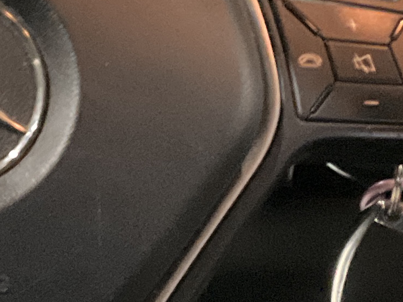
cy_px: 66
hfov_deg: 12.5
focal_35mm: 158
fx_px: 1839
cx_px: 109
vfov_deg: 9.4
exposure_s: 1/25
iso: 400
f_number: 1.8
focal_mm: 3
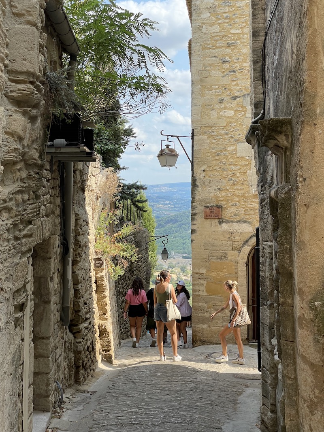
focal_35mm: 52
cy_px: 216
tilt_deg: -0.8
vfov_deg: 36.8
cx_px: 162
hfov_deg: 28.0
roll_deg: +0.7
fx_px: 649
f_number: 2
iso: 25
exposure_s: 1/406
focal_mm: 6
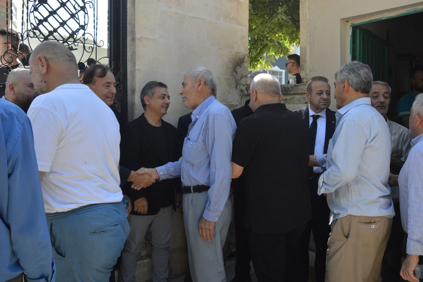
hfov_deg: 61.9
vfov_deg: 43.6
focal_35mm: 30
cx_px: 212
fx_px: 352
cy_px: 141
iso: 125
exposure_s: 1/125
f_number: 5.6
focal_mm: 20
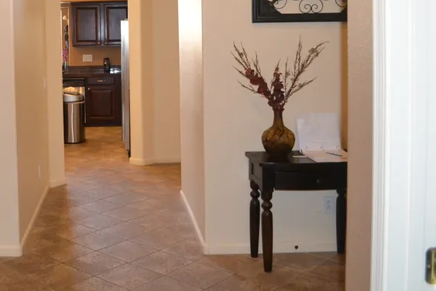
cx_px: 96
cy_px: 59
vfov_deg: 28.7
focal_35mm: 46
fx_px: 557
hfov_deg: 41.2
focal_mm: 18
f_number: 3.5
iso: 2000
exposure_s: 1/60
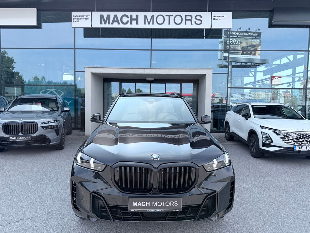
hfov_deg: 71.6
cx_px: 155
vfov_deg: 56.8
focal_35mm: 24
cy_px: 116
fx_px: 215
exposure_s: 1/2000
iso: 80
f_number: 1.78
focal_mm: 6.76
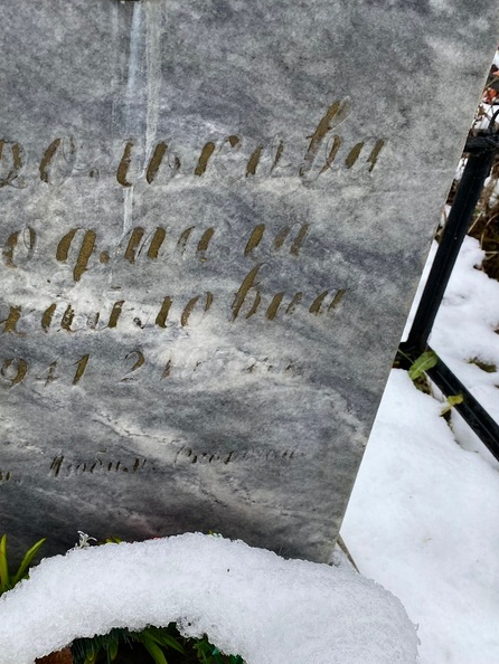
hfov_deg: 39.7
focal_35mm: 35
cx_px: 129
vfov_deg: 52.6
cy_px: 333
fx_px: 672
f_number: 1.8
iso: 50
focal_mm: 4.25
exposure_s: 1/122
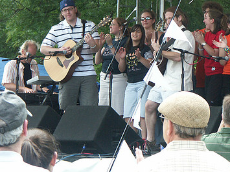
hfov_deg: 8.2
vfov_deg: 6.2
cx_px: 182
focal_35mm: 240
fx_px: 1594
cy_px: 33
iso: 100
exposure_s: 1/320
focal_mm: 37.29
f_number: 4.5
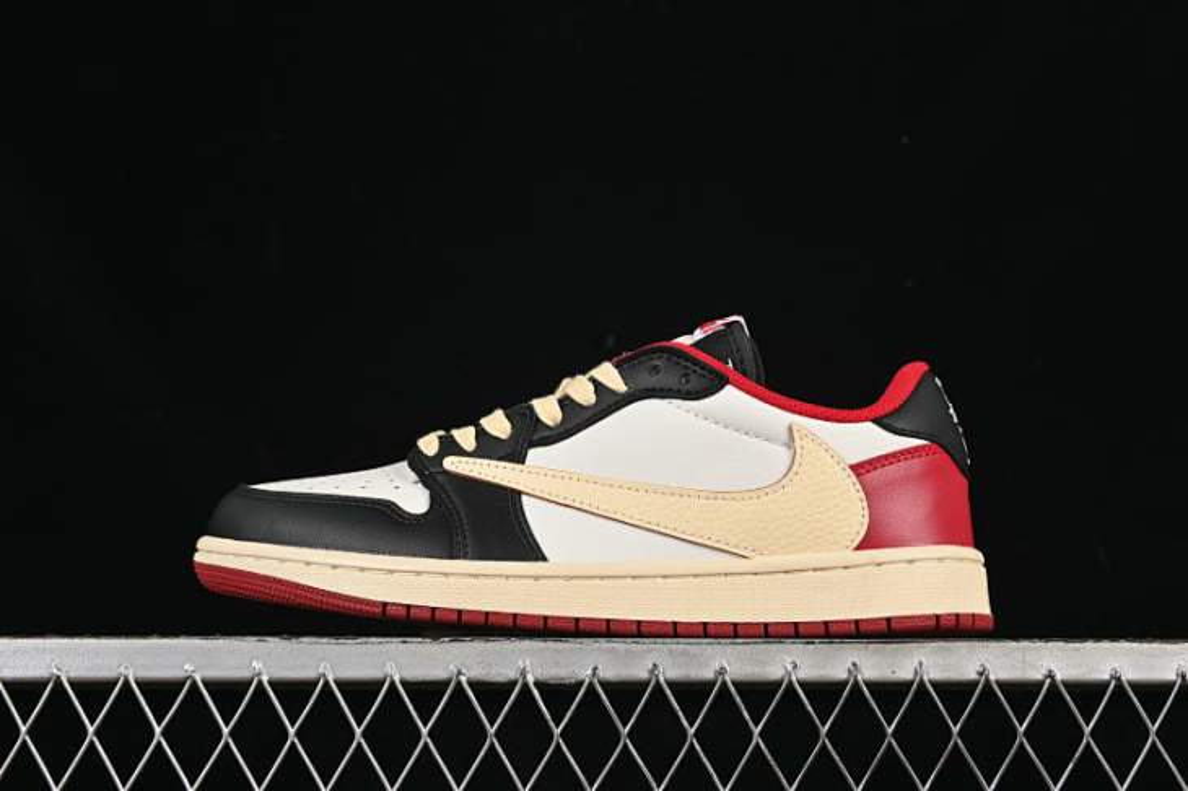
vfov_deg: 18.2
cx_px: 594
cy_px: 396
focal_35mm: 75
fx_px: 2474
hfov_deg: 27.0
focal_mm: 50
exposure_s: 1/80
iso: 160
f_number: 8
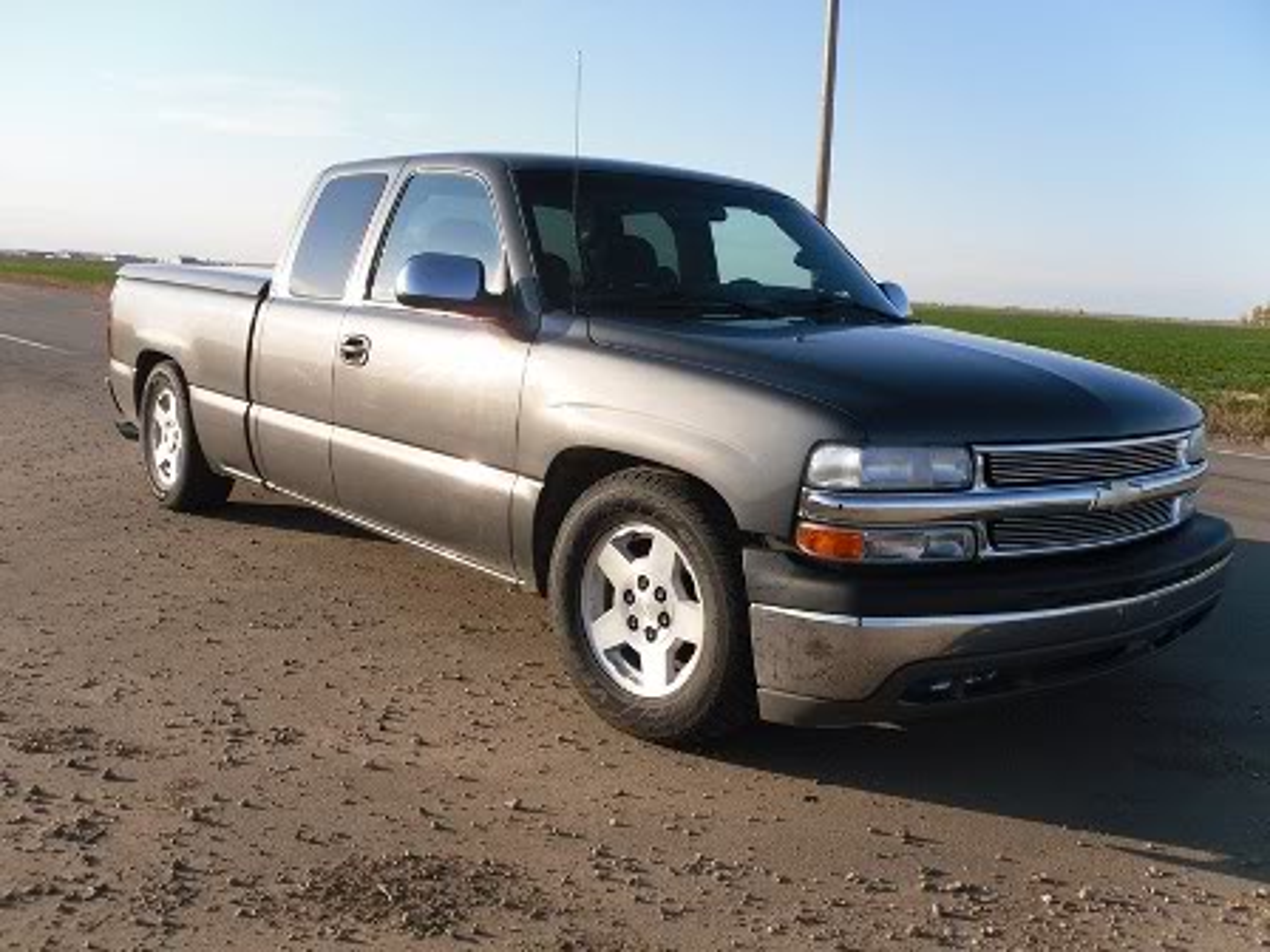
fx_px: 1284
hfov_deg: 52.6
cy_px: 476
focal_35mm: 35
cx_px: 635
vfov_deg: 40.7
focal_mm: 6.3
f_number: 8.2
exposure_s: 1/112
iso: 80
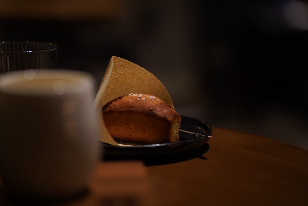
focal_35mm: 85
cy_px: 103
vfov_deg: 16.1
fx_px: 728
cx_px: 154
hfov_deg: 23.9
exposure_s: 1/160
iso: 3200
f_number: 2.8
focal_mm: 85
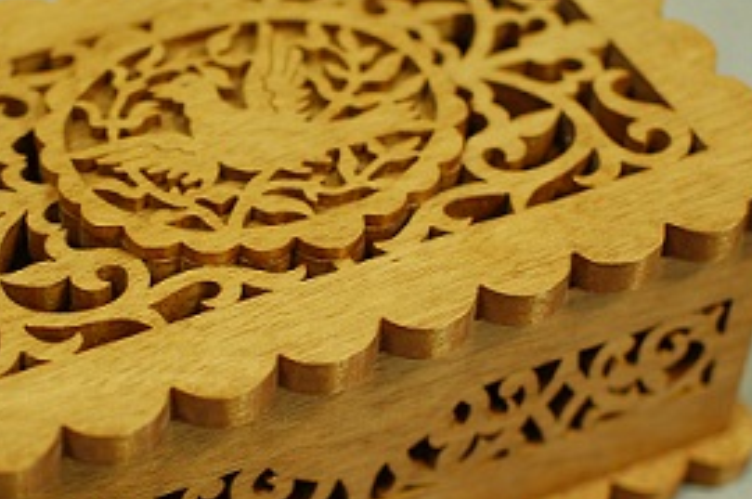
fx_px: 1958
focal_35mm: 94
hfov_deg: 21.7
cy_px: 270
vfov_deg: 14.5
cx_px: 251
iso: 200
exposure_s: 1/40
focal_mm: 35
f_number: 2
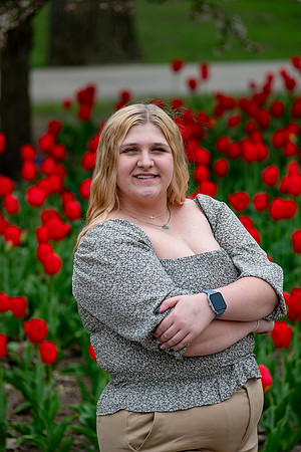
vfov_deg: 10.2
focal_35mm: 202
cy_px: 226
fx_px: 2533
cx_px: 150
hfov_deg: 6.8
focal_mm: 134.4
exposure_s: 1/500
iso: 250
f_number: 4
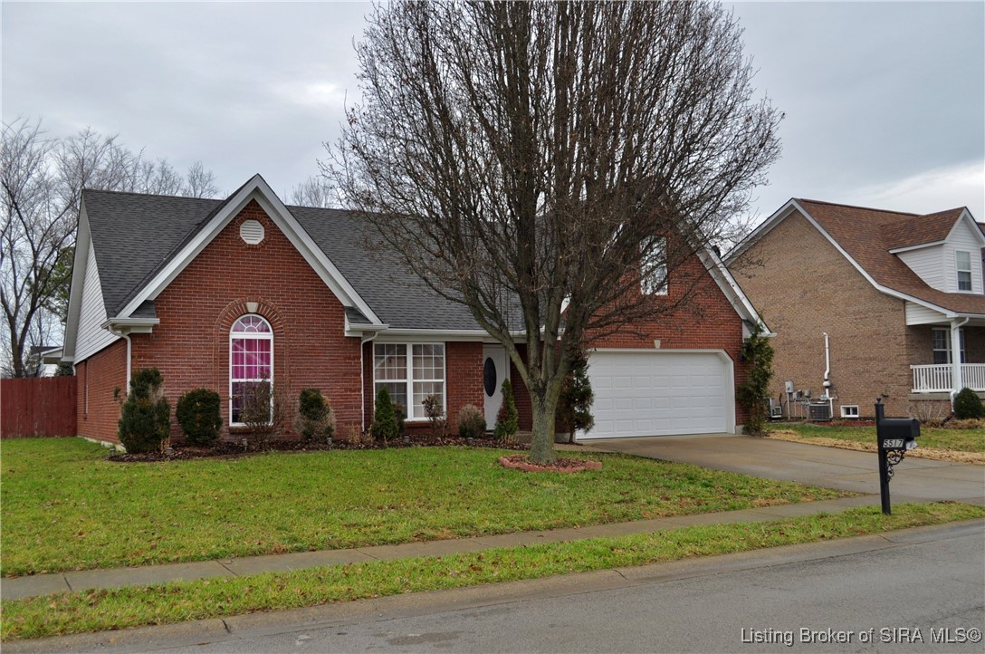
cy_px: 327
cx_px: 492
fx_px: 984
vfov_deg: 36.8
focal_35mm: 36
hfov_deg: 53.2
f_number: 7.1
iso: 200
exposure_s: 1/200
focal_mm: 24
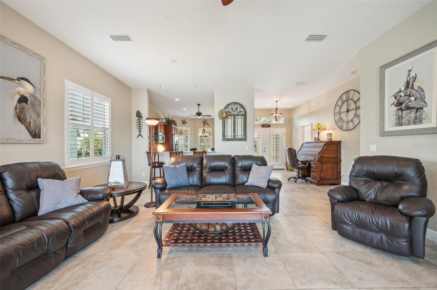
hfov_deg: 104.3
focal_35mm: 14
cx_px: 218
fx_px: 170
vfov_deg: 81.1
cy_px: 145
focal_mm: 14
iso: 400
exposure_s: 1/15
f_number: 8
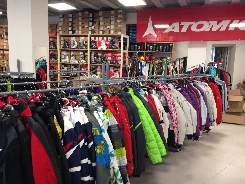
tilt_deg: -8.1
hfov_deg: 55.4
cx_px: 122
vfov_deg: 42.9
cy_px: 92
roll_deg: +0.0
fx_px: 234
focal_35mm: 33
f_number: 2.4
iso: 64
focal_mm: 4.12
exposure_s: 1/20
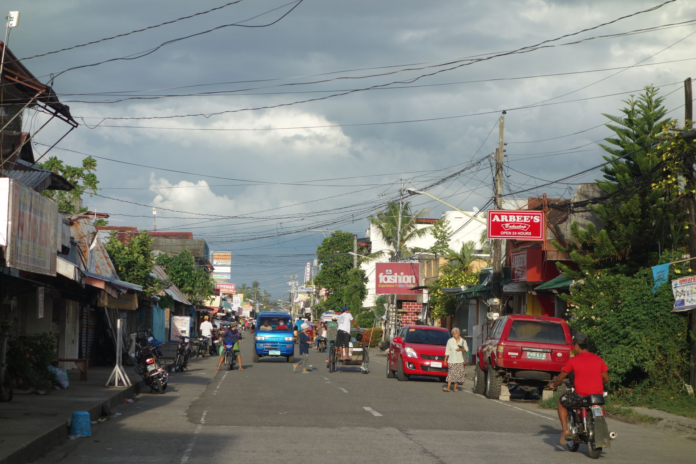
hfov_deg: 20.4
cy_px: 232
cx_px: 348
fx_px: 1933
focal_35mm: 100
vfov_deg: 13.7
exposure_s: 1/320
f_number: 5.6
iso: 125
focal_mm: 37.1
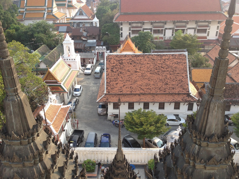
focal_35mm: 35
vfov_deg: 40.7
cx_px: 120
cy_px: 90
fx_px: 242
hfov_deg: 52.6
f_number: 2.4
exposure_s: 1/400
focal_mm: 4.28
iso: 64
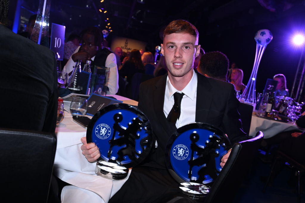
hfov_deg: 53.1
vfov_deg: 36.9
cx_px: 152
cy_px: 102
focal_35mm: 36
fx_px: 305
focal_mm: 24
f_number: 4.5
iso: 1000
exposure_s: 1/125
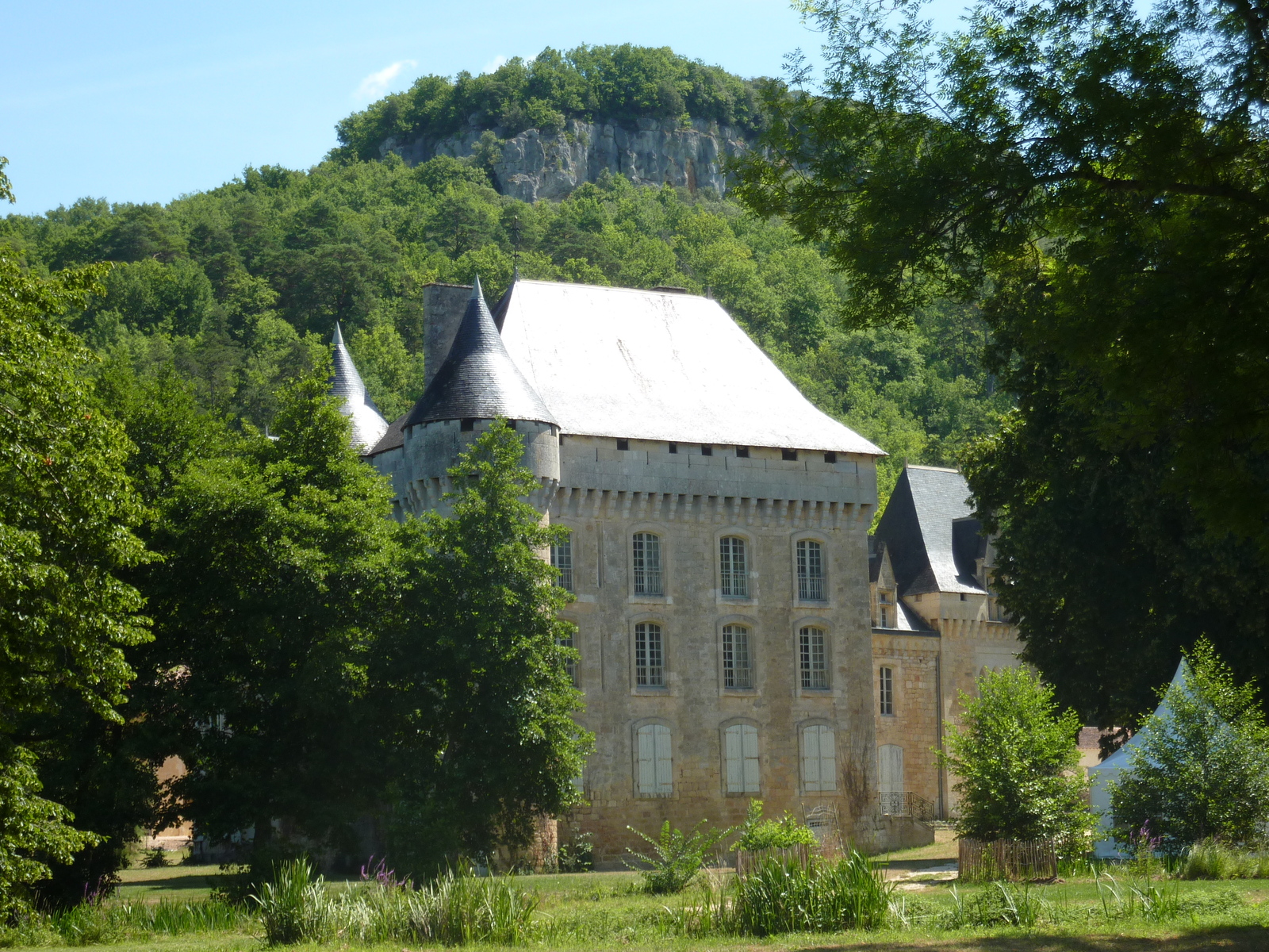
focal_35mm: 78
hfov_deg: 25.0
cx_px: 634
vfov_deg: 18.9
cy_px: 476
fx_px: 2859
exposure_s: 1/320
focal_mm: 12.8
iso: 80
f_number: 4.2
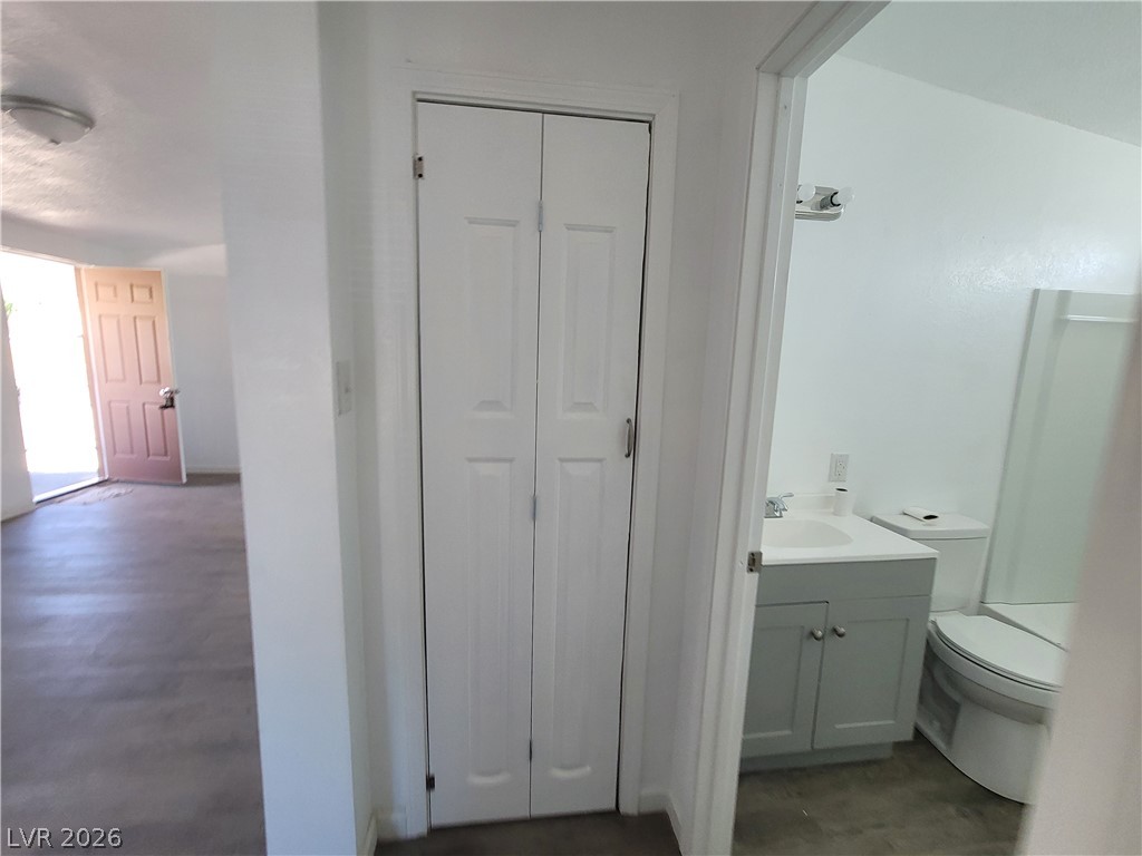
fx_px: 429
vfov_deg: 89.9
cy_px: 428
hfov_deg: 106.2
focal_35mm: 13
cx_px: 571
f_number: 2.2
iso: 160
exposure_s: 1/60
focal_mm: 2.2
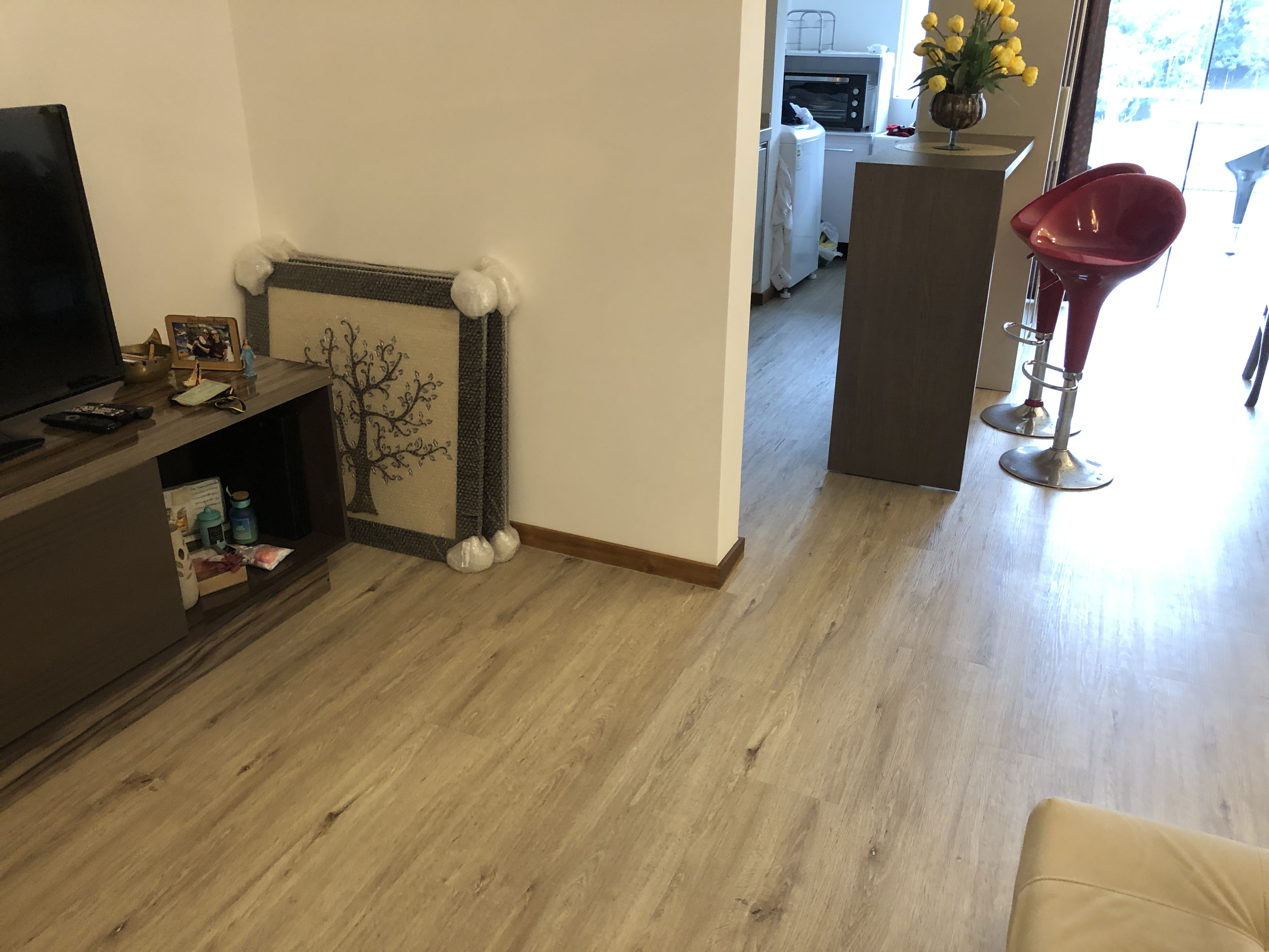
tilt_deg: -21.8
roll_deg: -0.7
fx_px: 1026
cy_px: 476
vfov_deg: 49.7
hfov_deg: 63.4
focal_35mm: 28
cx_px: 634
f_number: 1.8
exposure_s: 1/15
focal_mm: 4
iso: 80
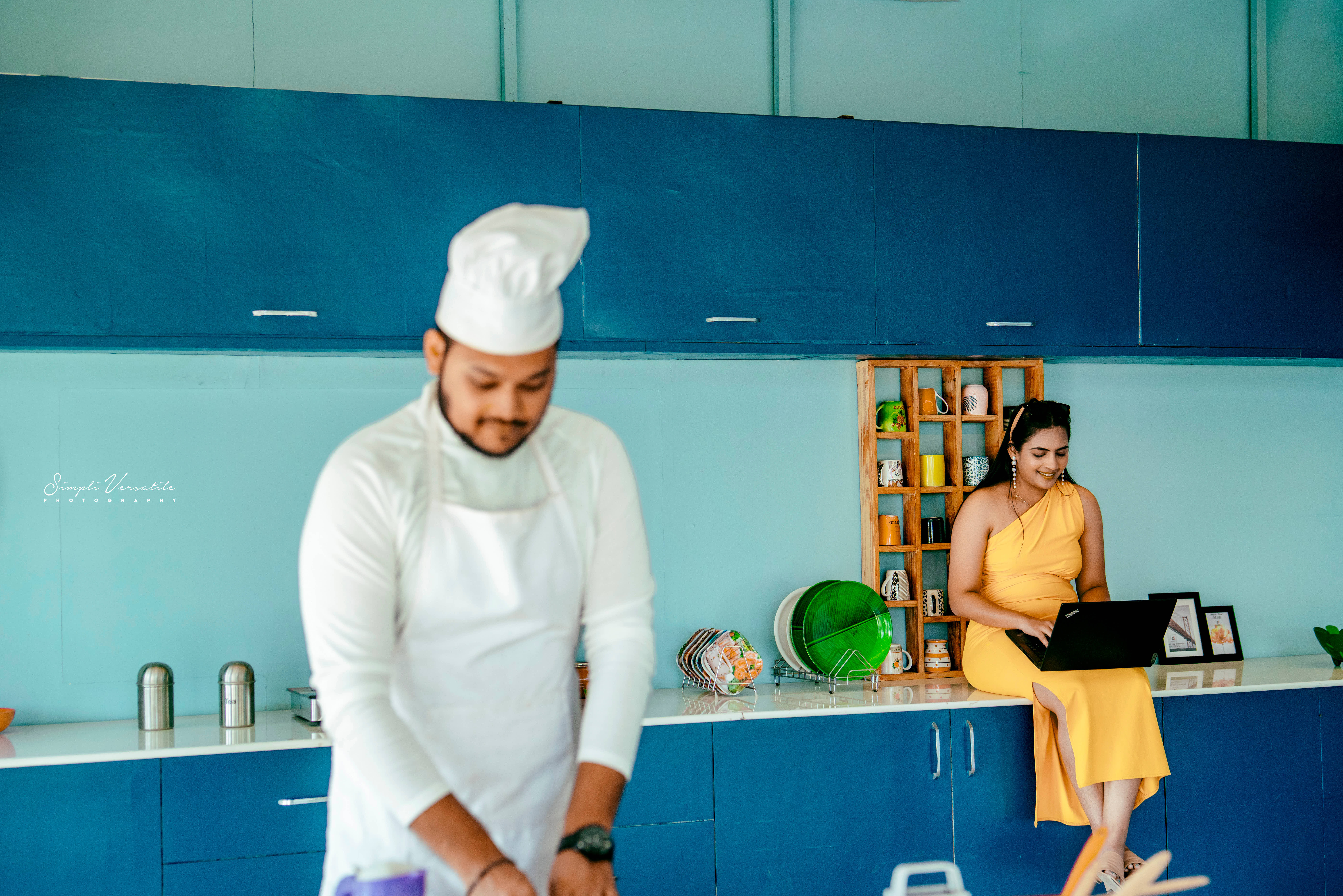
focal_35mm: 50
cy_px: 448
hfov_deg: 39.6
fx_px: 1865
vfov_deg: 27.0
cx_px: 672
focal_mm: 50
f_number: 2.8
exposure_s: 1/800
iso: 1250
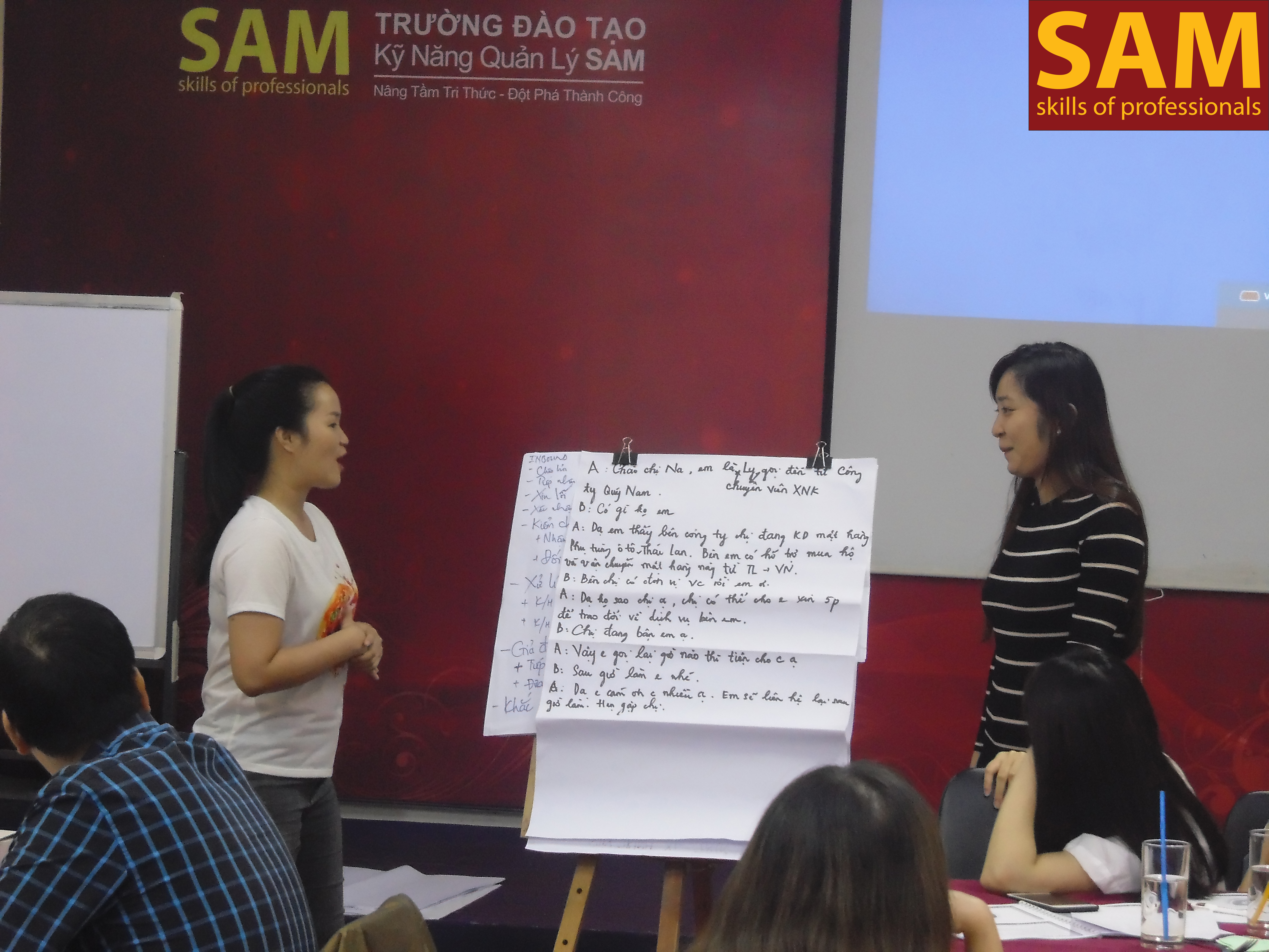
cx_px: 634
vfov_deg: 15.7
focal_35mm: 94
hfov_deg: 20.9
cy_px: 476
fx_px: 3446
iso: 400
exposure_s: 1/13
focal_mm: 16.9
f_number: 4.7
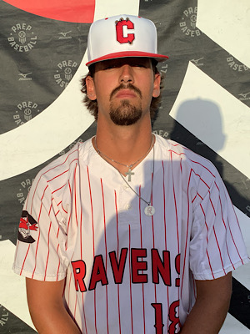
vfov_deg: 58.4
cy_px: 167
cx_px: 125
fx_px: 299
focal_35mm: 31
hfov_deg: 45.4
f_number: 2.4
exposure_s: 1/1199
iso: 25
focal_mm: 3.3
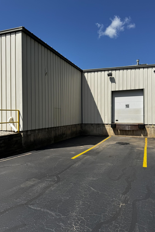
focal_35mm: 25
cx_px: 79
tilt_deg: -0.6
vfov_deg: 71.5
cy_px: 116
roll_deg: +0.4
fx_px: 161
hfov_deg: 51.3
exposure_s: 1/5814
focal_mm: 6.76
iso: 80
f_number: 1.78
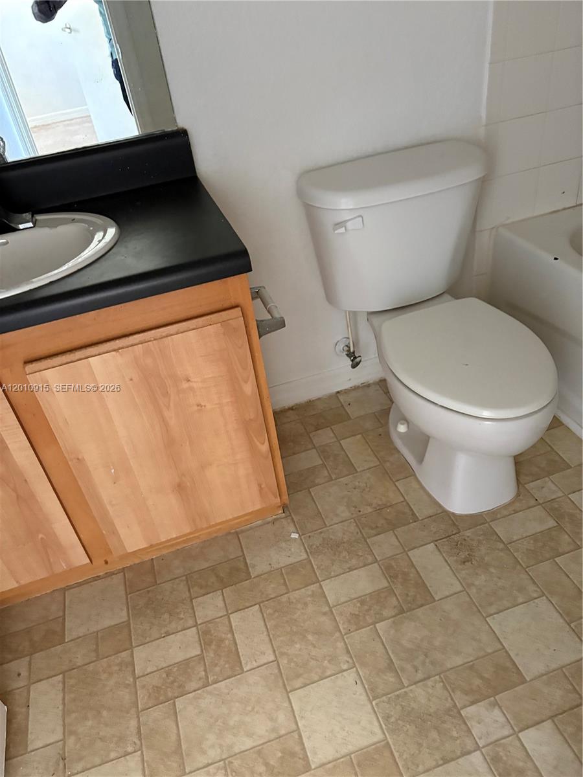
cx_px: 292
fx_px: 584
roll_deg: +7.3
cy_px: 388
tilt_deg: -34.5
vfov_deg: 67.3
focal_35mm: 26
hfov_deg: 53.1
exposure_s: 1/38
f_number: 1.6
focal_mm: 5.96
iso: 640
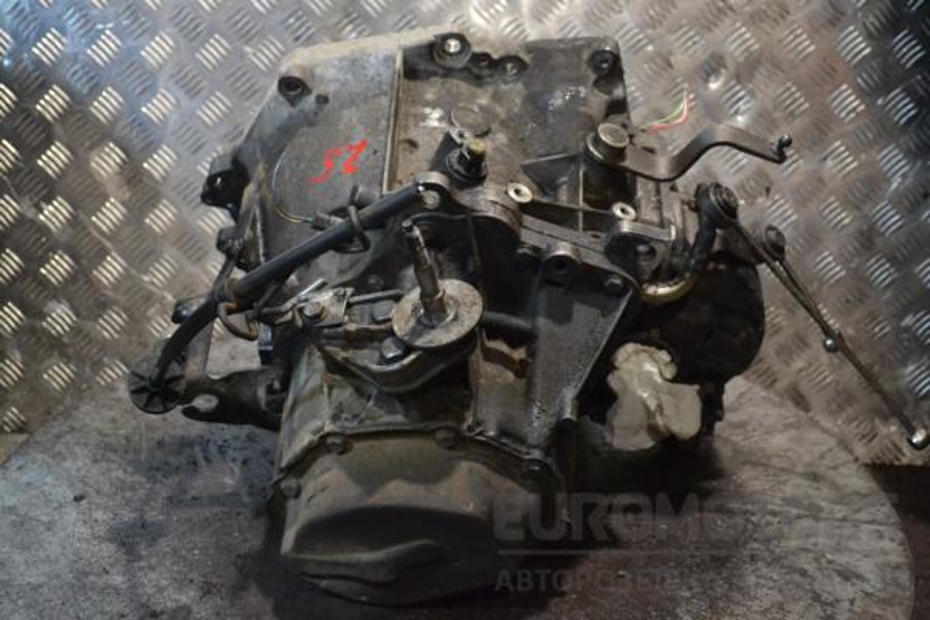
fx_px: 1240
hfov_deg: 41.1
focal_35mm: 48
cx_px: 465
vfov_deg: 28.1
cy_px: 310
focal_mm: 32
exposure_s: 1/125
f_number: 5.6
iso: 3200
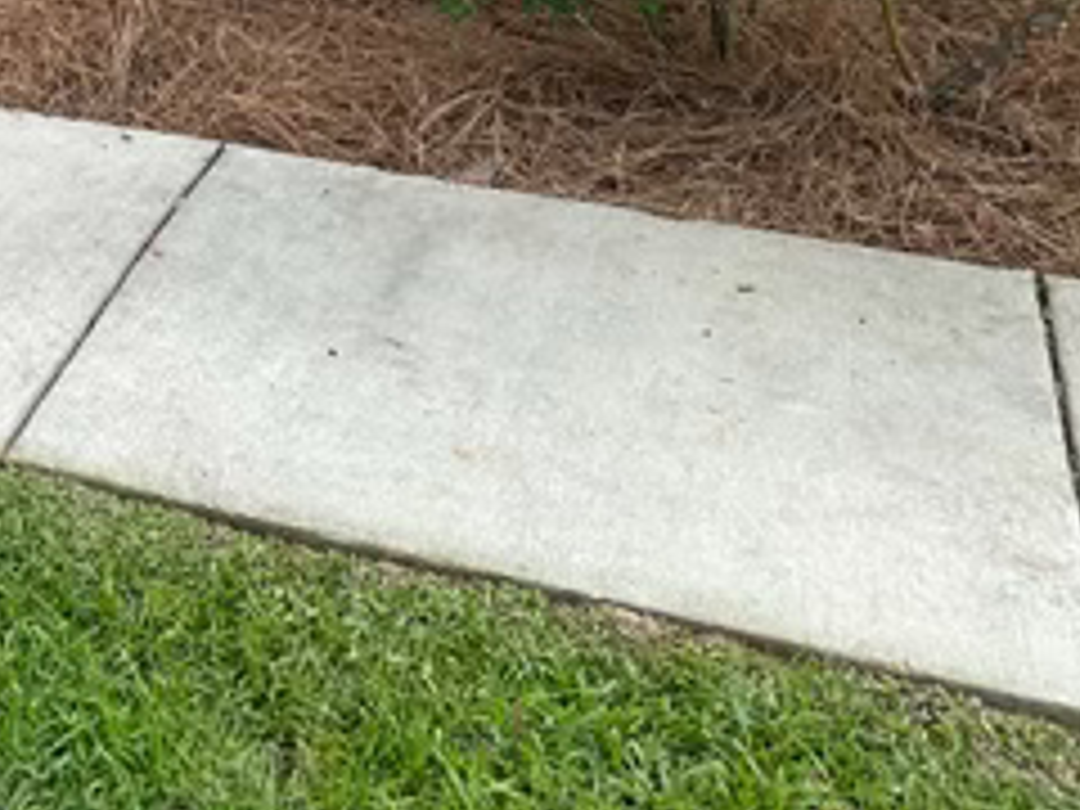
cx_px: -234
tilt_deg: -10.5
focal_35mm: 64
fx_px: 1997
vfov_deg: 21.3
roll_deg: +0.2
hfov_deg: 26.7
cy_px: -166
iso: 80
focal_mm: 6.86
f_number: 1.78
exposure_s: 1/1812
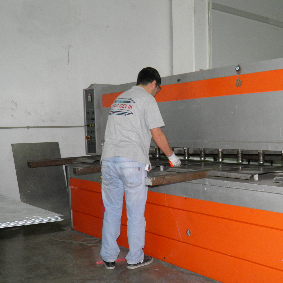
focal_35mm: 41
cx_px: 205
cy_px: 164
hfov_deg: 40.0
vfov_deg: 40.8
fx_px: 379
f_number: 3
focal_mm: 5.5
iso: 200
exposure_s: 1/40
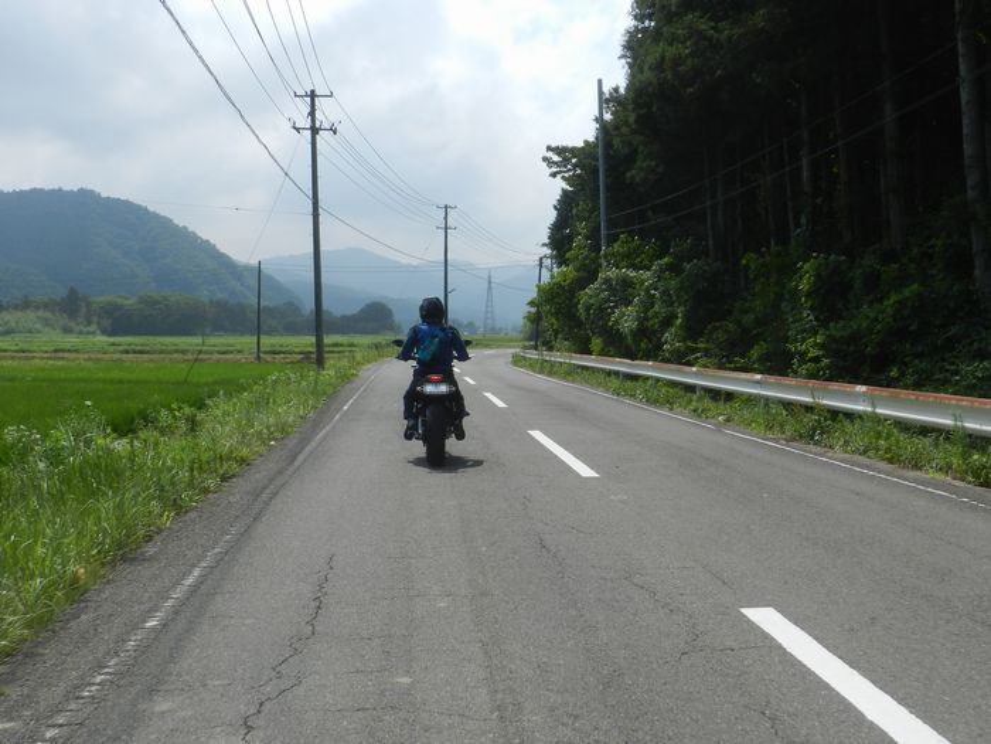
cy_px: 372
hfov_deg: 49.0
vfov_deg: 37.7
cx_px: 496
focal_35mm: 38
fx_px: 1088
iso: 160
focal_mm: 6.7
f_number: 5
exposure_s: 1/1000
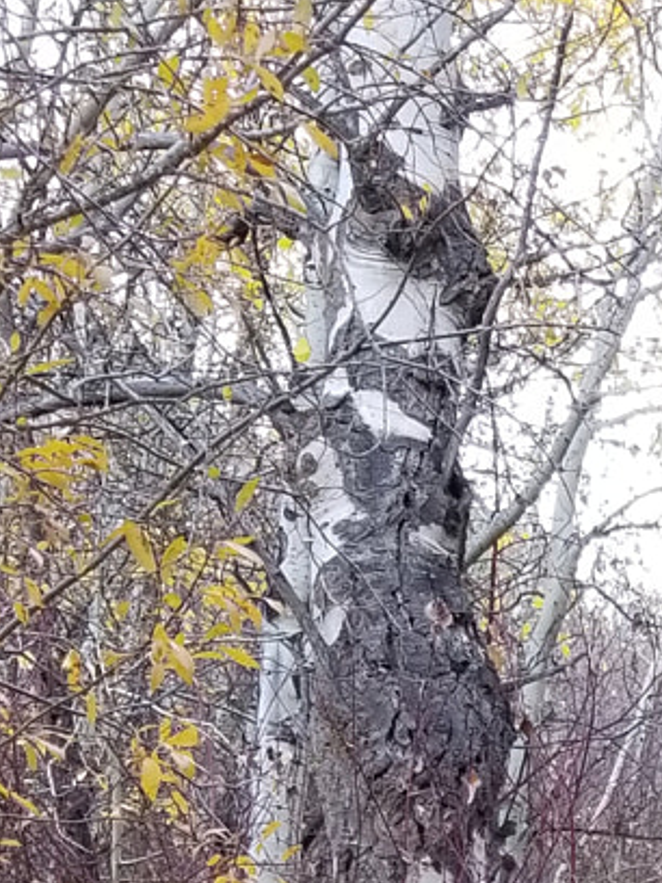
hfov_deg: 13.8
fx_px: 2601
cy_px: 1415
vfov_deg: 17.0
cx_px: 935
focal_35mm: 102
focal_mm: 4.25
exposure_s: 1/120
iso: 100
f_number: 1.7
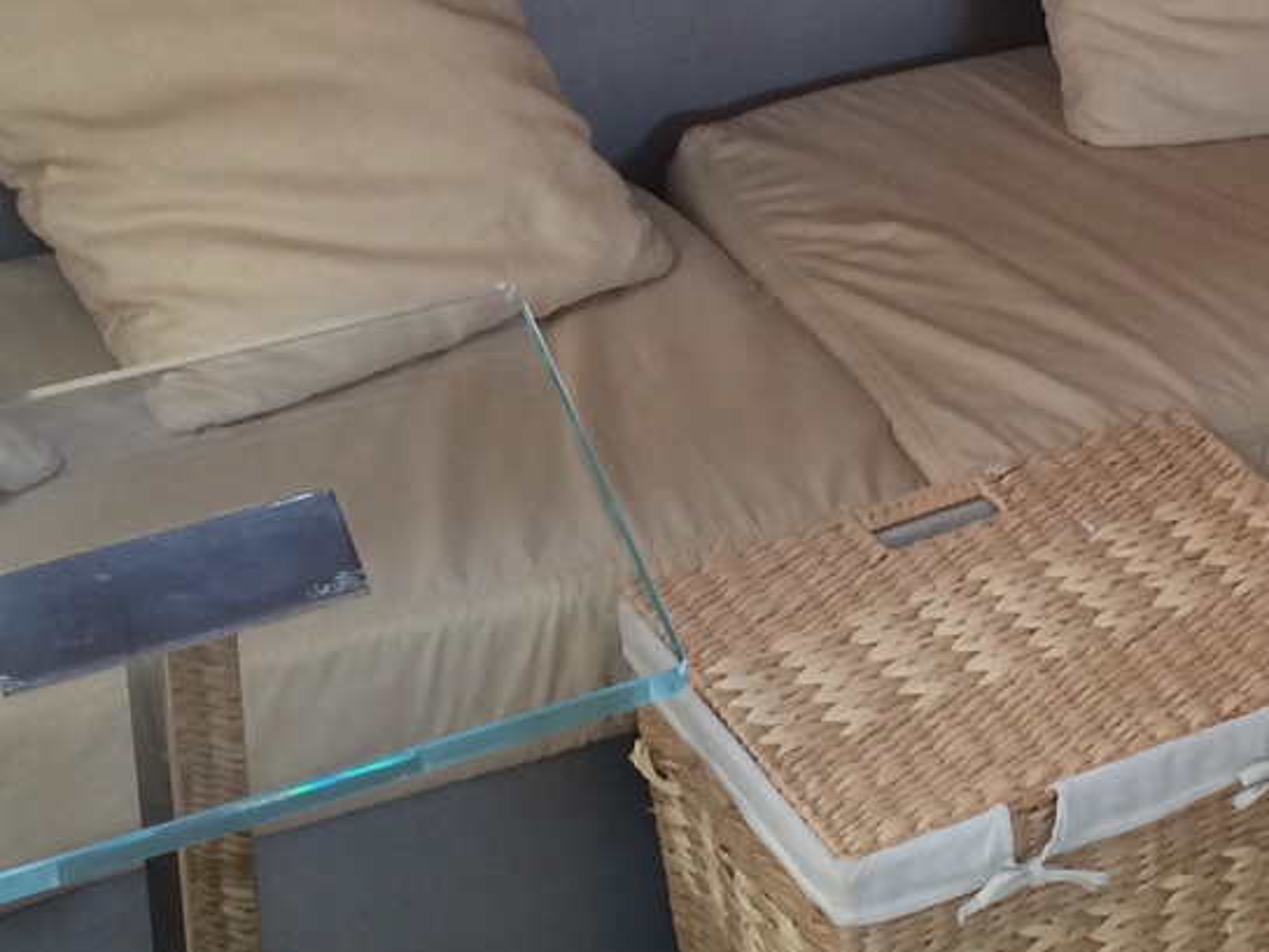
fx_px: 3299
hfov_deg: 21.5
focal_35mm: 90
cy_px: 343
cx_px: 1008
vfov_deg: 16.4
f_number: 2.2
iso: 40
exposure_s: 1/30
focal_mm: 4.12
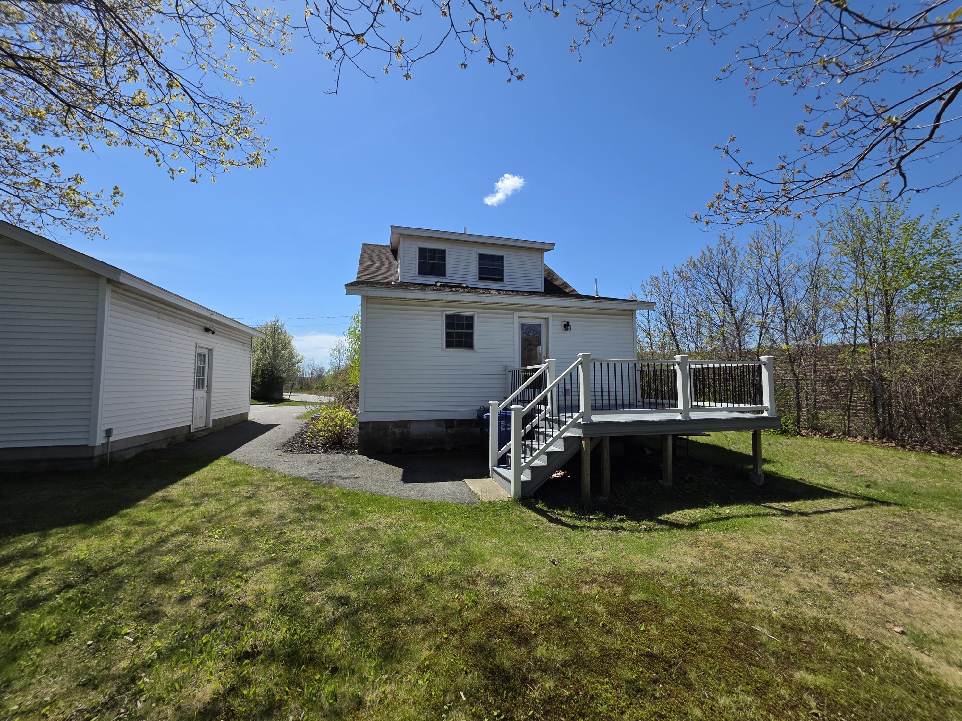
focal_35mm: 13
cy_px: 360
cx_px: 481
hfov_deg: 106.2
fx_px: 361
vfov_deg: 89.9
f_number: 1.9
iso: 40
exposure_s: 1/2384
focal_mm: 2.2
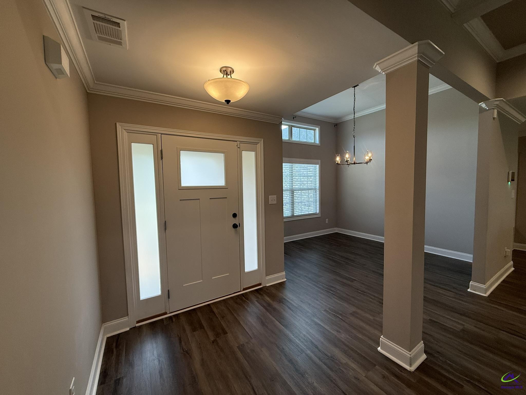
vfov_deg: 85.7
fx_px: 213
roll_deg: +1.2
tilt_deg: -3.2
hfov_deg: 102.1
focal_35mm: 14
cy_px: 198
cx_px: 263
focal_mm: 2.22
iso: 100
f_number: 2.2
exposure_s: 1/120
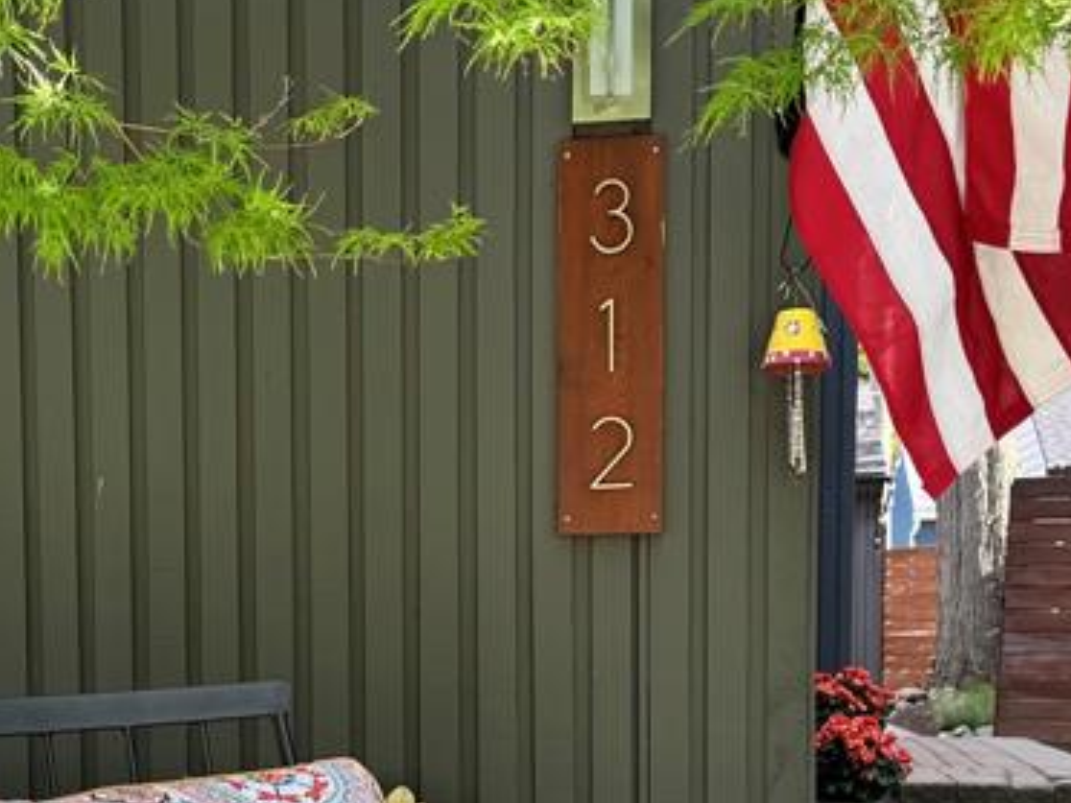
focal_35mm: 66
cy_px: 717
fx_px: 2042
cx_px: 314
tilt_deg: -3.4
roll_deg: +0.2
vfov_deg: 21.8
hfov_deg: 29.1
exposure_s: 1/457
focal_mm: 6.76
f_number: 1.78
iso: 80
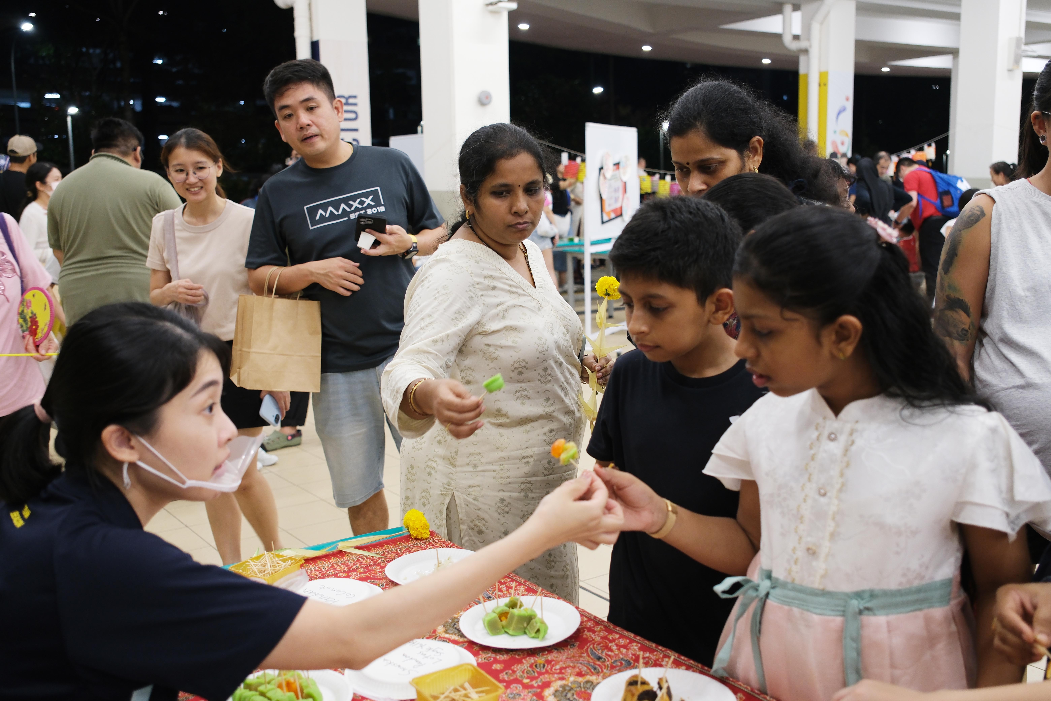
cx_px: 526
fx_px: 1051
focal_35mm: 36
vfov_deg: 36.9
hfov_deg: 53.1
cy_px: 350
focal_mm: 24
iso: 640
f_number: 2.8
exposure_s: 1/100
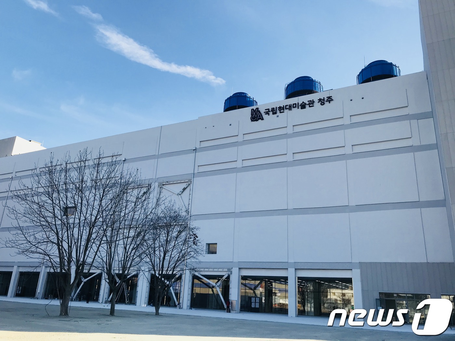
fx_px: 368
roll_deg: -2.9
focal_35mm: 28
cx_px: 228
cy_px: 170
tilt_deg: +20.5
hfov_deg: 63.4
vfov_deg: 49.7
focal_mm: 3.99
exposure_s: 1/1182
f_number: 1.8
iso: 20
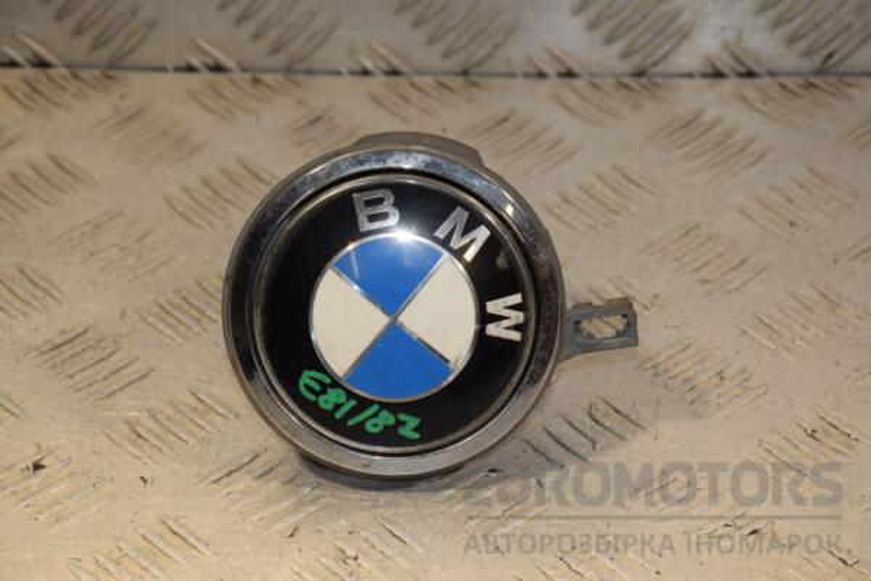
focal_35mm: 147
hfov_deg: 14.0
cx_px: 436
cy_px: 290
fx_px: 3556
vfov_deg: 9.3
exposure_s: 1/200
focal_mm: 98
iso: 800
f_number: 8
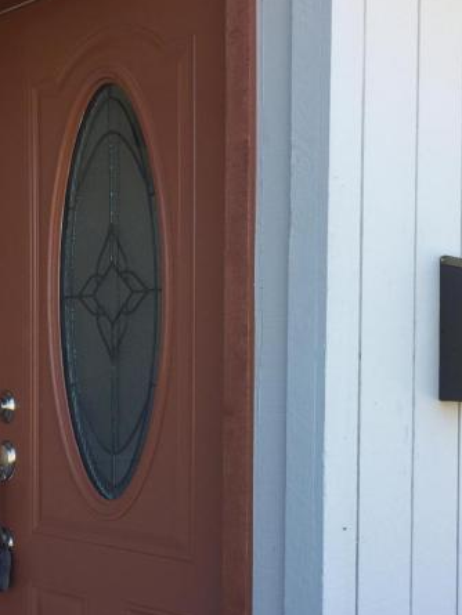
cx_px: 286
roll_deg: -0.5
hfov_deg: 29.0
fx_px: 889
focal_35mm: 50
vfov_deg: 37.9
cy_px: 388
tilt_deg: +0.5
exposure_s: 1/311
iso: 32
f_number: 2.2
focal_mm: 4.15
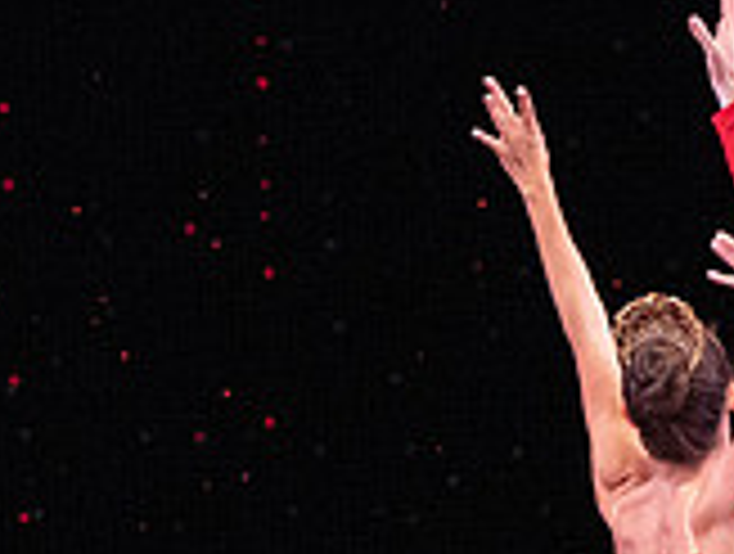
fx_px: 26415
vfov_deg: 1.2
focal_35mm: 1243
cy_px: 826
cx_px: 594
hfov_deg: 1.6
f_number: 10
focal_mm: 364
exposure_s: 1/500
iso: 16000
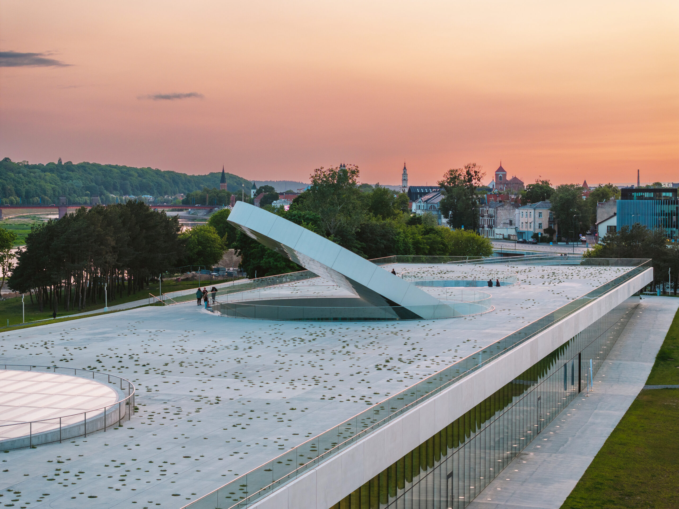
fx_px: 1373
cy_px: 254
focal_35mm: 70
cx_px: 340
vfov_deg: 21.0
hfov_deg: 27.8
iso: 100
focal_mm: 19.35
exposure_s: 1/240
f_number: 2.8
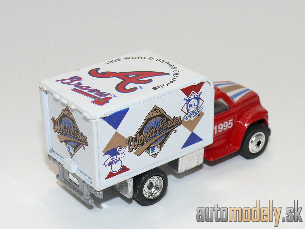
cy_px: 114
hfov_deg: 22.0
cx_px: 152
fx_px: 784
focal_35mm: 89
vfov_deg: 16.6
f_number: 4
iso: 100
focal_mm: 12.4
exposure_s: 1/30
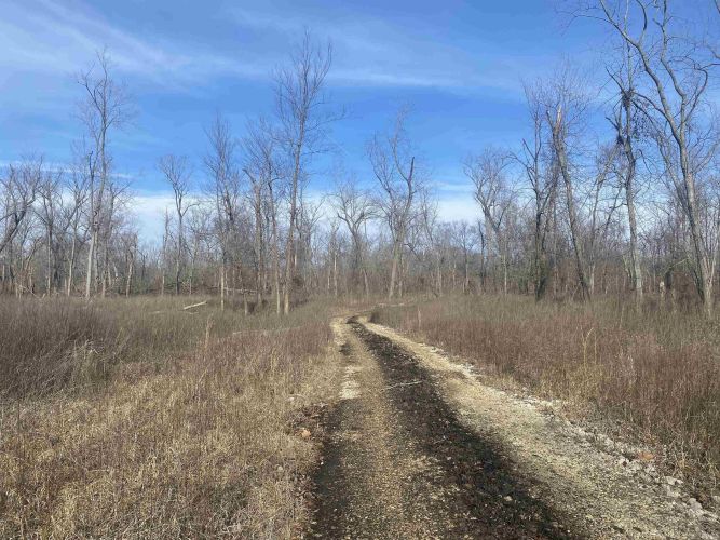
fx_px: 541
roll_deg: -0.6
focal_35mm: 26
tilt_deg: +0.8
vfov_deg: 53.0
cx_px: 360
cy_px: 270
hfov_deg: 67.3
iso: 32
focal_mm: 4.25
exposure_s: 1/2688
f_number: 1.8
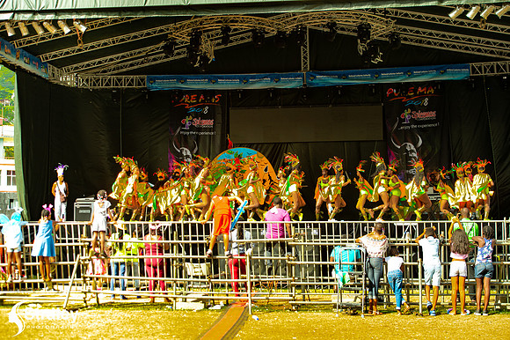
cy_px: 170
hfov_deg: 28.9
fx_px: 991
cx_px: 255
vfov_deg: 19.4
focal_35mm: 70
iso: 160
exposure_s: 1/200
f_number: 5.6
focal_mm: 70
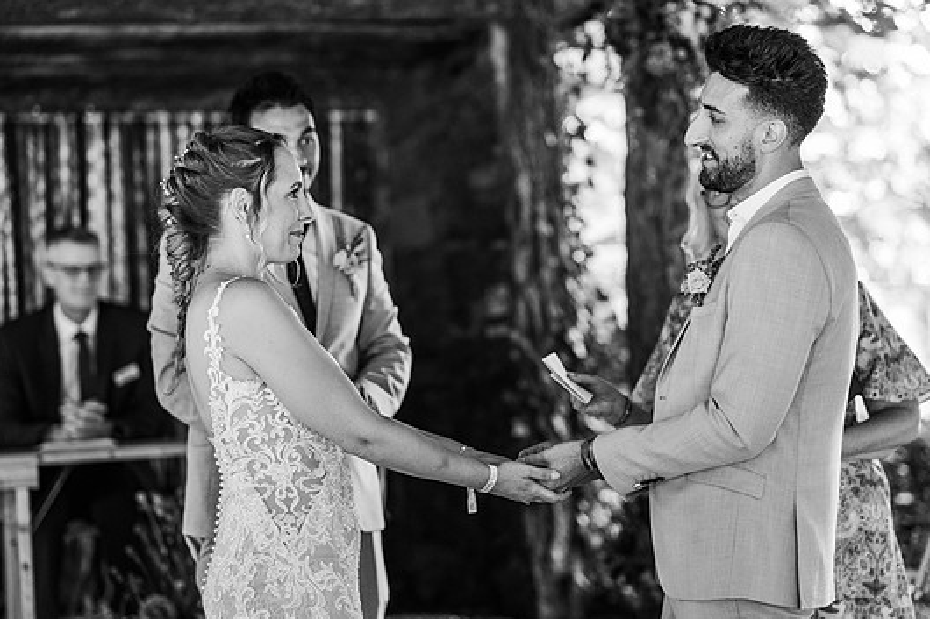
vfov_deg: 14.7
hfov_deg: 21.9
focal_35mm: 93
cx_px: 504
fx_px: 2402
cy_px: 319
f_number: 2.2
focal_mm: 85
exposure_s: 1/200
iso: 640
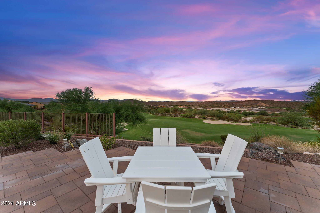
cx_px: 160
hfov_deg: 104.3
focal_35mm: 14
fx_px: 124
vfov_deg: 81.2
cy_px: 106
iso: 400
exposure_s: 1/8
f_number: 8
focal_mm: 14
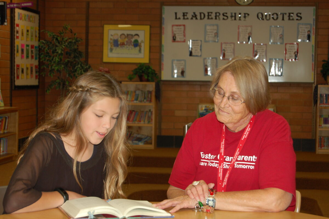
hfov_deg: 24.6
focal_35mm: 82
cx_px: 164
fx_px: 753
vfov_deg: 16.5
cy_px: 110
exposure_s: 1/60
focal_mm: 55
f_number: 5.6
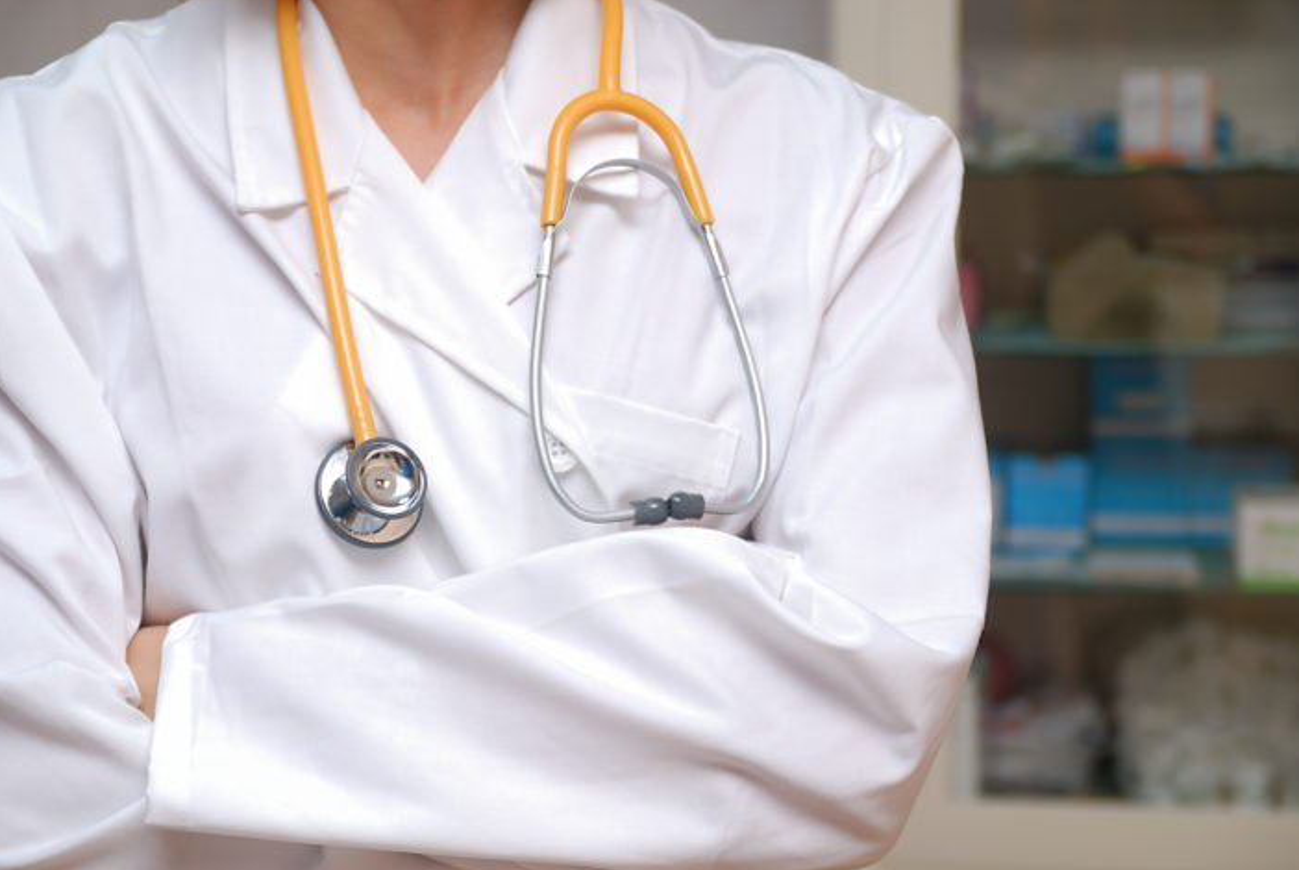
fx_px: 2962
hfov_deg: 24.7
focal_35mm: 82
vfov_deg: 16.7
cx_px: 614
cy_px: 457
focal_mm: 50
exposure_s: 1/80
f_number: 2.8
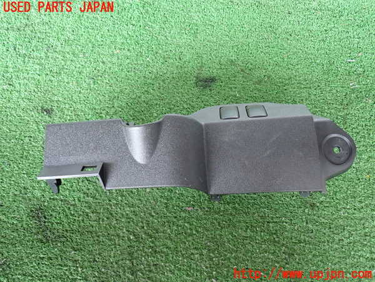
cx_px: 188
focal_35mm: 30
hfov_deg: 60.0
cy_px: 141
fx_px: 325
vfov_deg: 46.8
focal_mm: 5.4
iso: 400
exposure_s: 1/30
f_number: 2.3
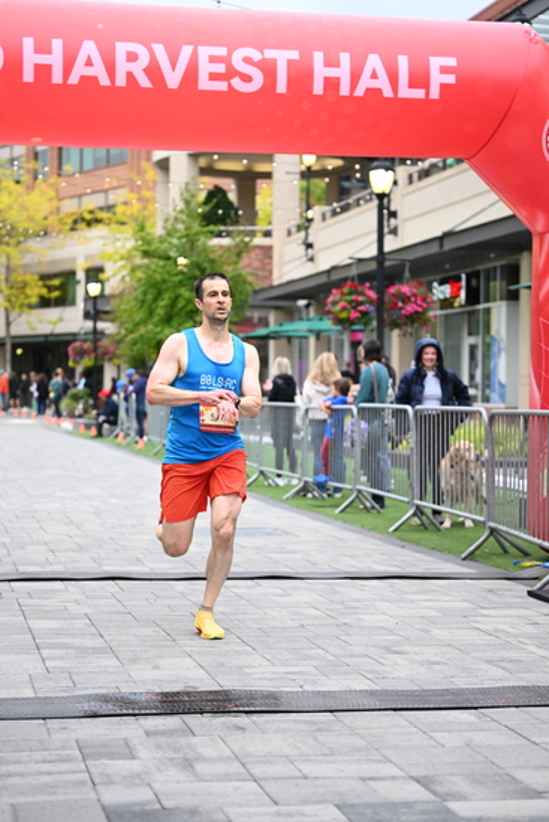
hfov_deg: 19.5
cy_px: 411
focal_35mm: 70
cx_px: 274
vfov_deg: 28.8
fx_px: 1600
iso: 1600
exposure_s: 1/1600
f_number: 2.8
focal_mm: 70
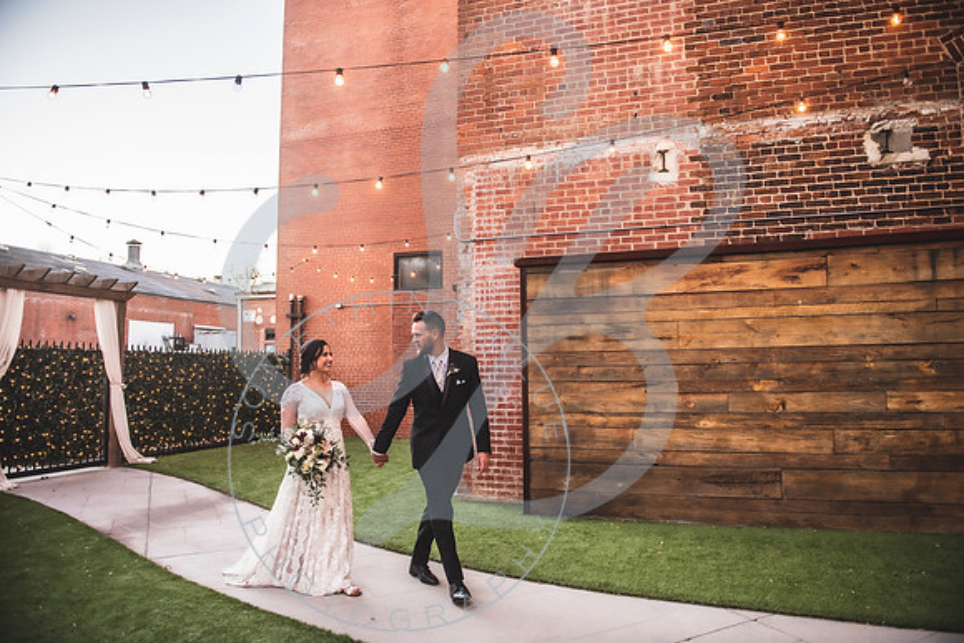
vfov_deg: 53.0
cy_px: 322
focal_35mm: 24
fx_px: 645
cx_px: 482
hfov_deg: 73.6
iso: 500
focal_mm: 24
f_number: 2.8
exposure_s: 1/160
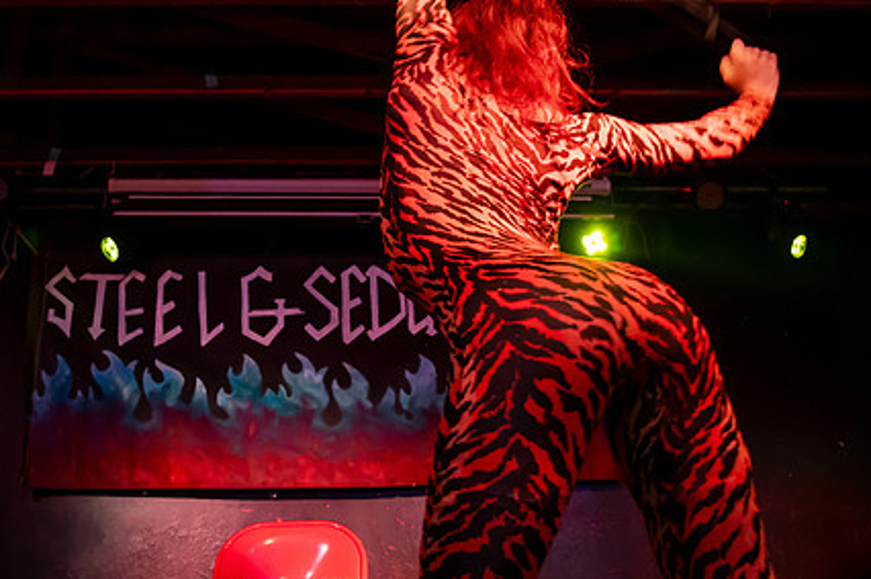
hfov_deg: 52.5
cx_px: 313
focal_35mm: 36
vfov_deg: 36.7
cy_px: 241
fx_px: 870
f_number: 4
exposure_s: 1/80
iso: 6400
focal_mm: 24
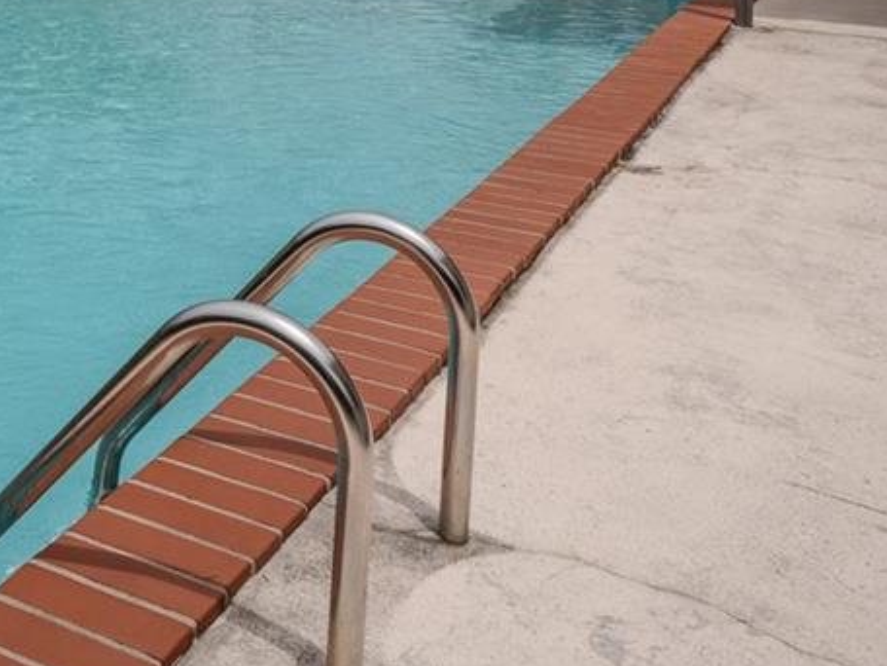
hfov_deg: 32.6
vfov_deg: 22.7
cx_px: -8
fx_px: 1384
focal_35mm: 54
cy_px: -298
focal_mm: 16
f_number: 9
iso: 100
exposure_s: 1/6400
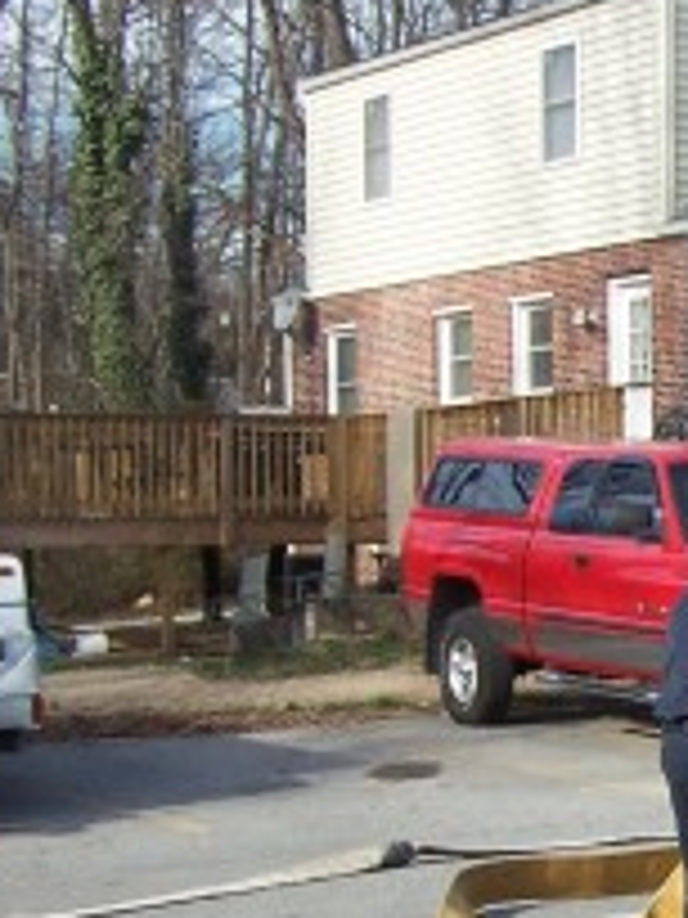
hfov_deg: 11.9
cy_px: 742
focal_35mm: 119
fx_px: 3154
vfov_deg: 16.4
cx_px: 1012
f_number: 2.8
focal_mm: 6.3
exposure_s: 1/750
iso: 80
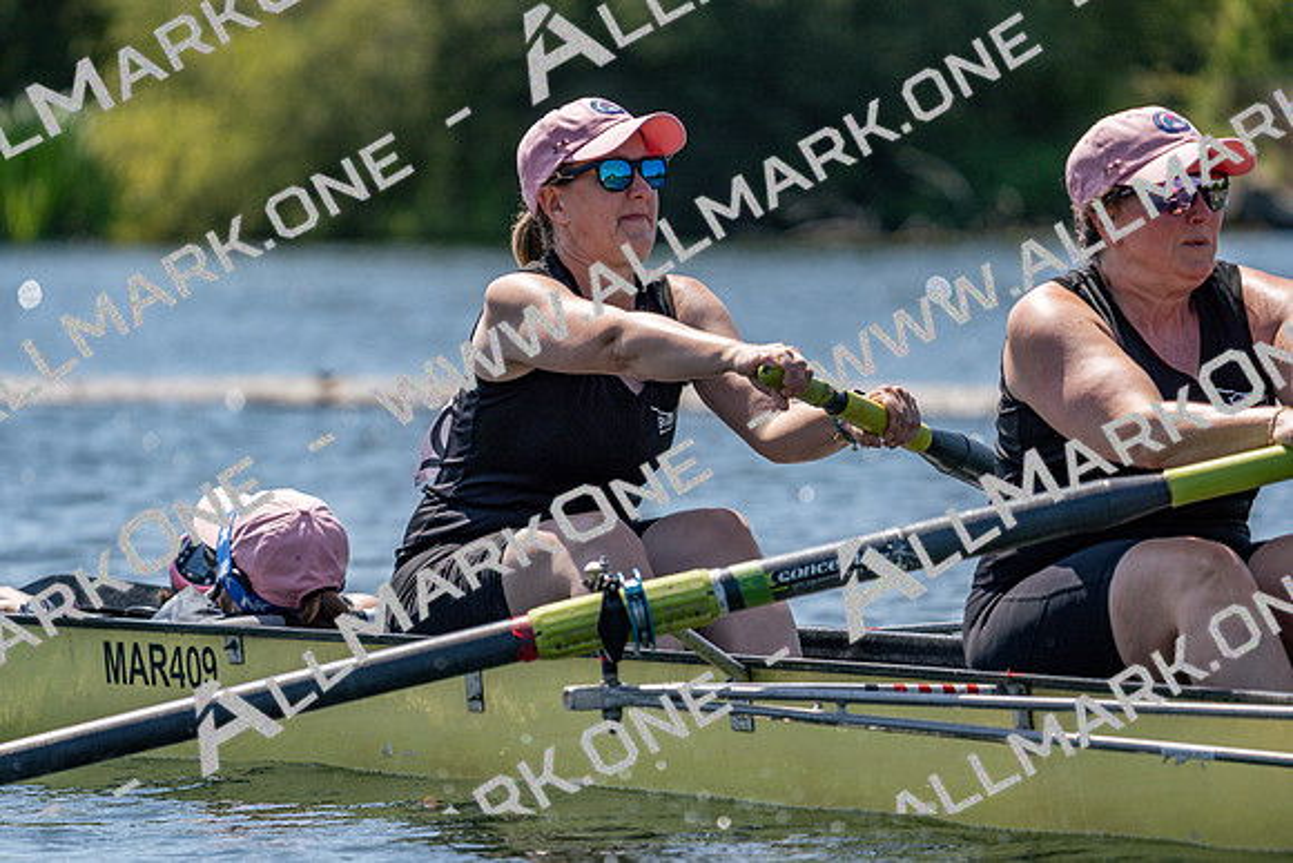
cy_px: 432
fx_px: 10993
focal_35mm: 306
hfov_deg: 6.7
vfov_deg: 4.5
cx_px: 646
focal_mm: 306
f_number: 6.3
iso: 320
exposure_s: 1/2000
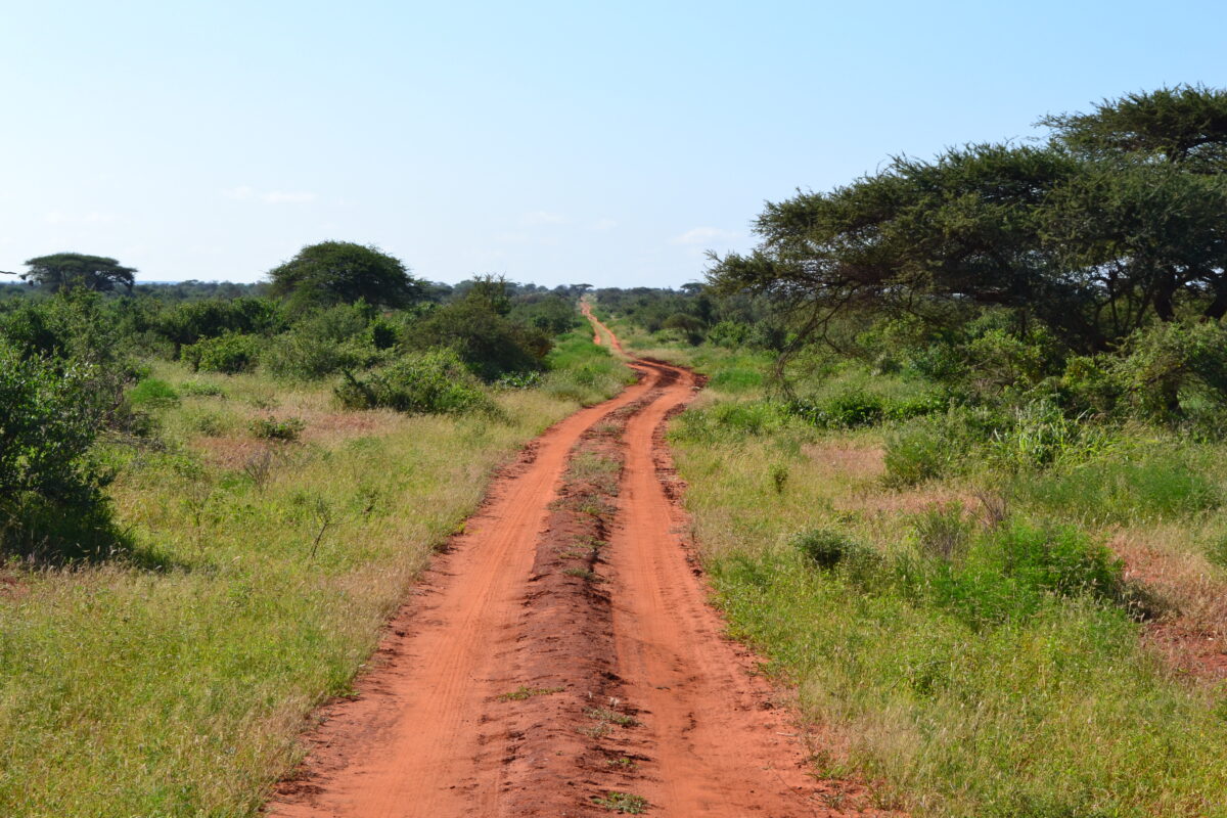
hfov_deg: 24.6
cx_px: 614
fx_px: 2812
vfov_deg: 16.6
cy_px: 409
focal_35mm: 82
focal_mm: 55
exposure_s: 1/500
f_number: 11
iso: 400
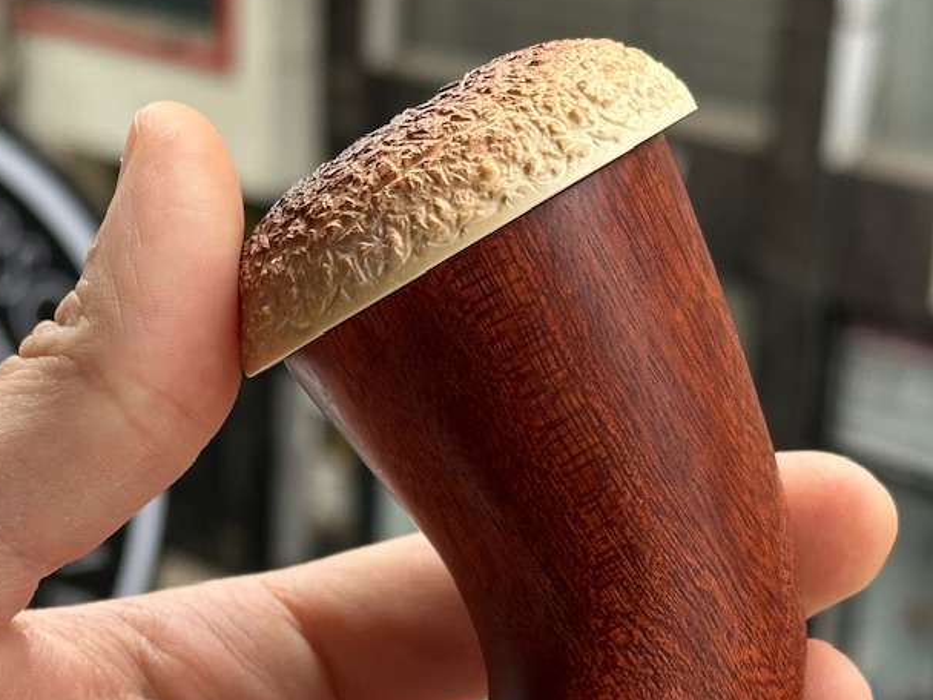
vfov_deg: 14.5
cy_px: 640
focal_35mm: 101
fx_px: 2722
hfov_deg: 19.2
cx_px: 173
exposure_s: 1/714
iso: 64
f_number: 1.78
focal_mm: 6.86
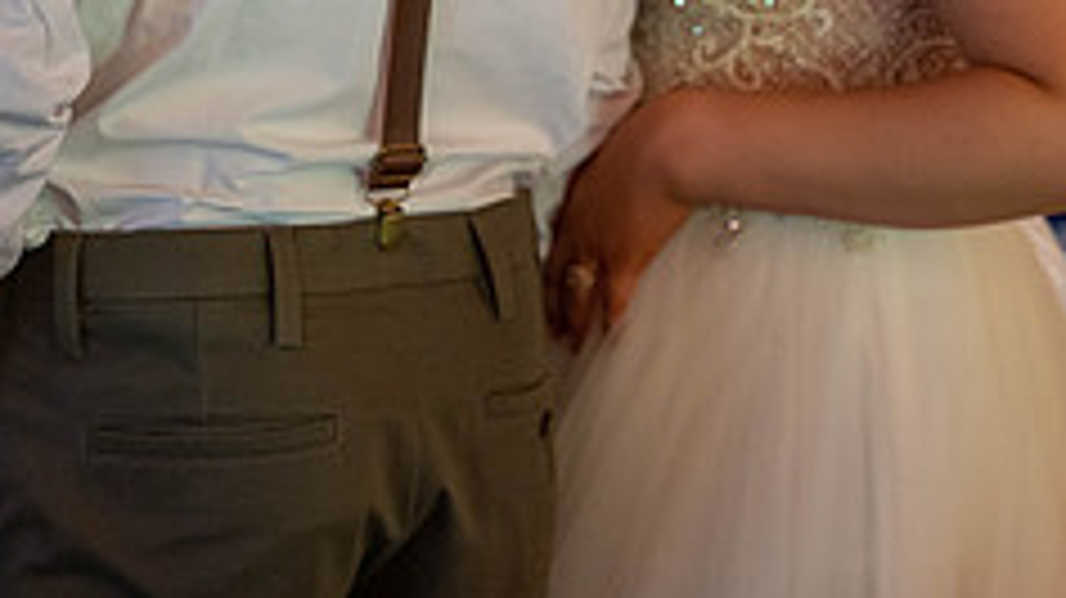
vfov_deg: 8.6
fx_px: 3927
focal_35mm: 139
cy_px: -67
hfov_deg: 15.5
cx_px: 484
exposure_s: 1/80
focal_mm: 70
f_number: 2.8
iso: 3200
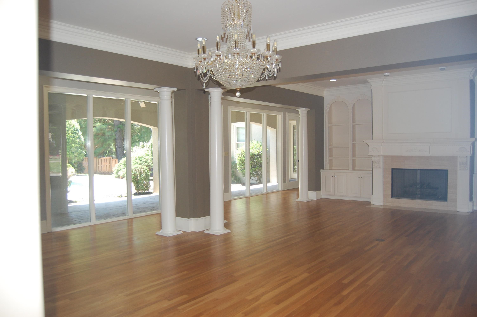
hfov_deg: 67.4
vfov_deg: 47.8
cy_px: 158
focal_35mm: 27
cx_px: 238
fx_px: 357
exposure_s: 1/200
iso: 400
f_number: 3.5
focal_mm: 18
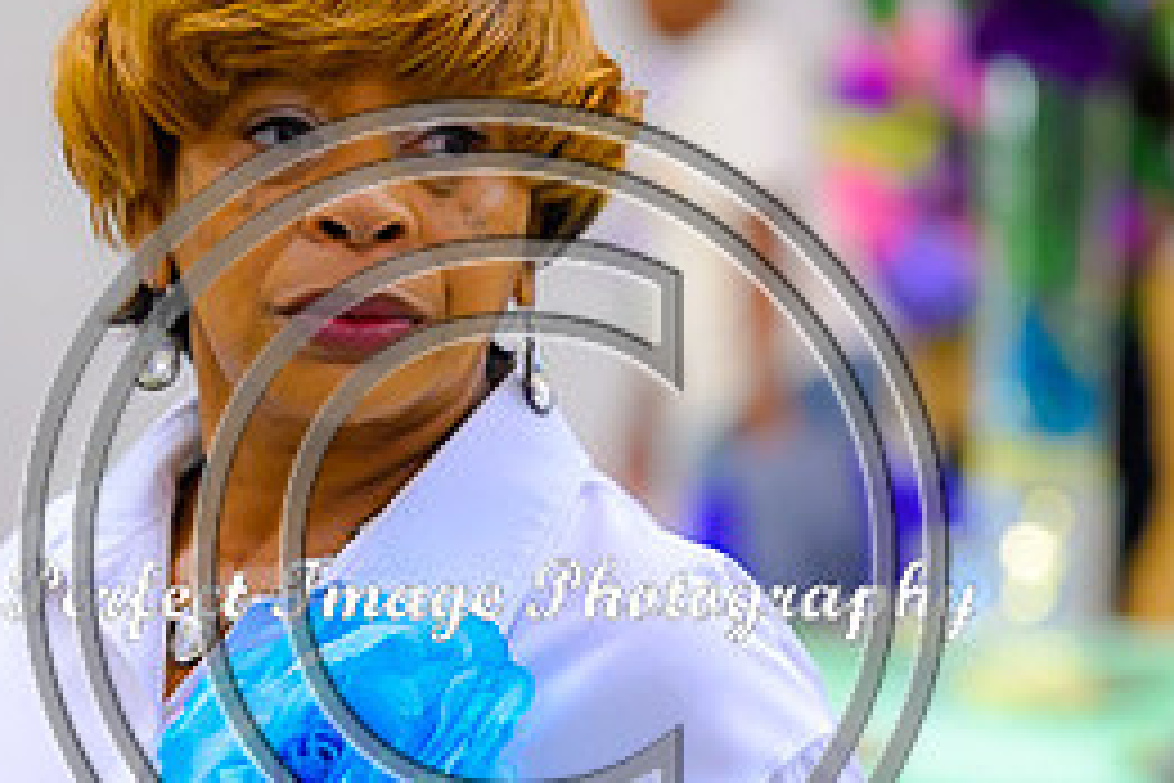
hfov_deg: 10.4
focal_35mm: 198
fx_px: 6456
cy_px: 592
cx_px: 481
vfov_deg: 6.9
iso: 2800
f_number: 2.8
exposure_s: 1/200
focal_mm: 89
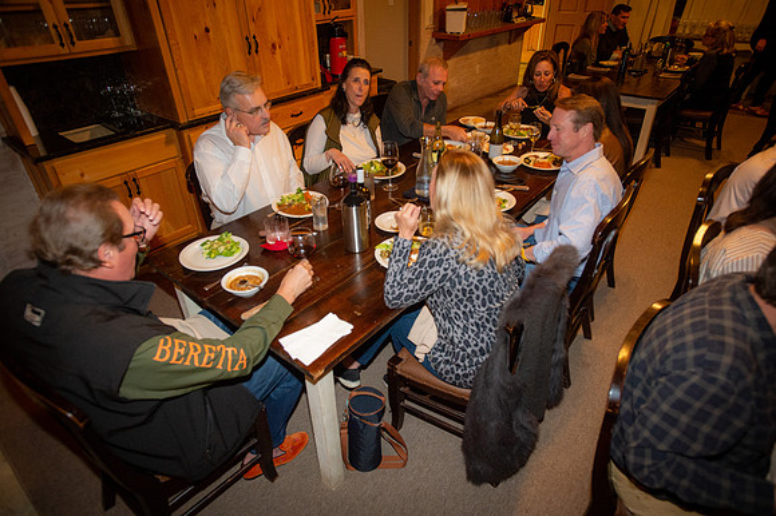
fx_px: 474
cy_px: 258
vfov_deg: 57.2
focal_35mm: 22
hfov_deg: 78.6
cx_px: 388
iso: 4000
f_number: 3.5
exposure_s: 1/125
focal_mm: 22
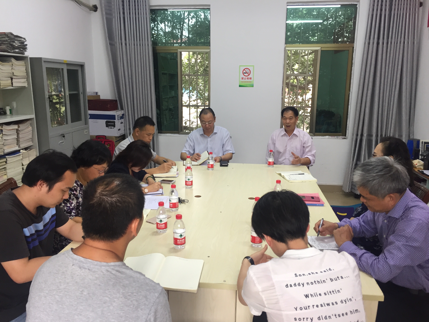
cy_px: 161
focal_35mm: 29
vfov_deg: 48.2
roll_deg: -1.5
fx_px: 359
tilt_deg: -12.2
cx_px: 214
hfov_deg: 61.7
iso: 80
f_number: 2.2
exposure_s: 1/33
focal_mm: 4.15
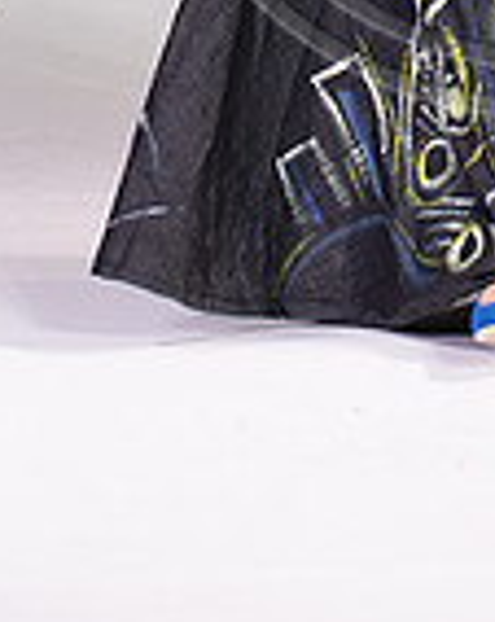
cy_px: -324
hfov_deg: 6.1
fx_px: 4648
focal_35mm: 253
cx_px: 559
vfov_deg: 7.5
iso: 2000
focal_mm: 85
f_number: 5.6
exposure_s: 1/400
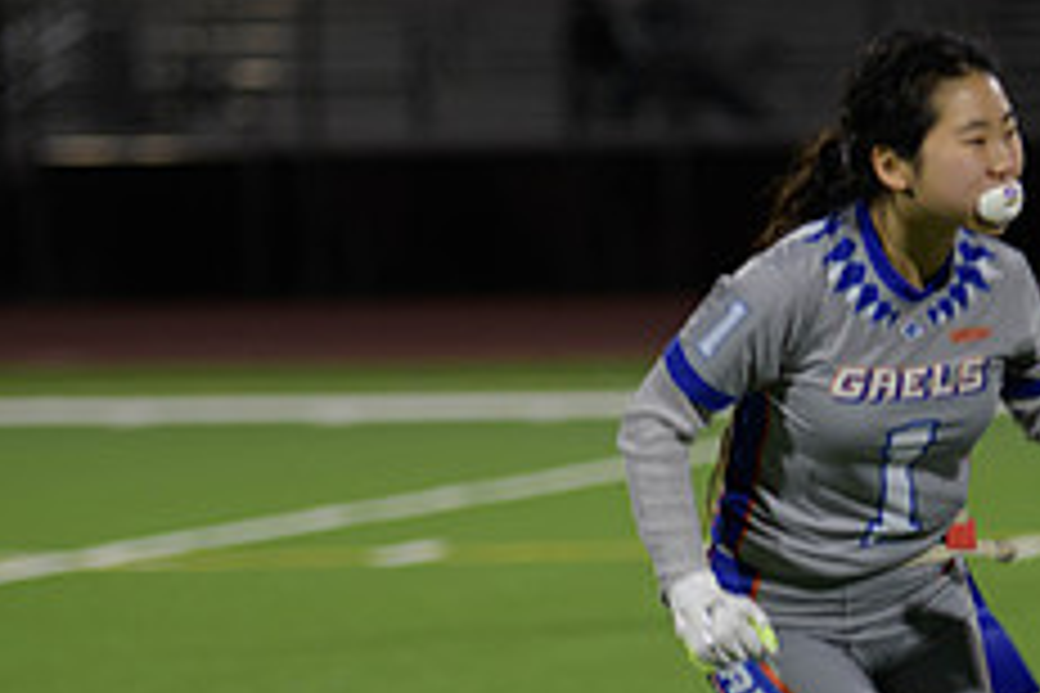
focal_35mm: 377
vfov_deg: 3.6
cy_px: 614
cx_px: 684
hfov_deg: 5.5
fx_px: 10890
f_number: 2.8
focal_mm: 150
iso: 560
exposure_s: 1/200
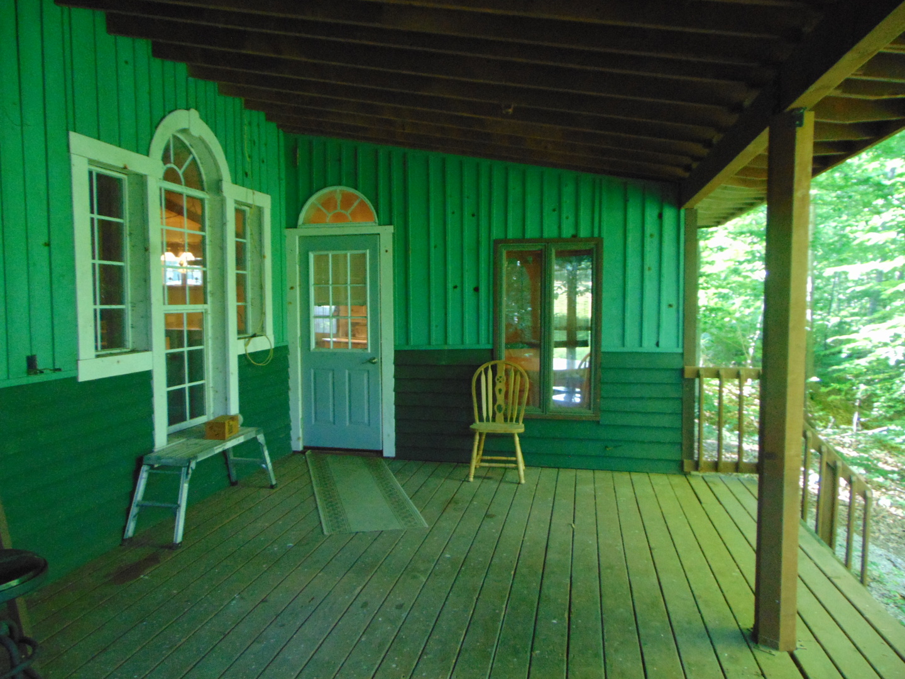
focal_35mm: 25
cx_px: 452
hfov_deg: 69.4
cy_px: 340
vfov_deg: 54.9
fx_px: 654
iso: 400
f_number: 3
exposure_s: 1/25
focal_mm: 4.5
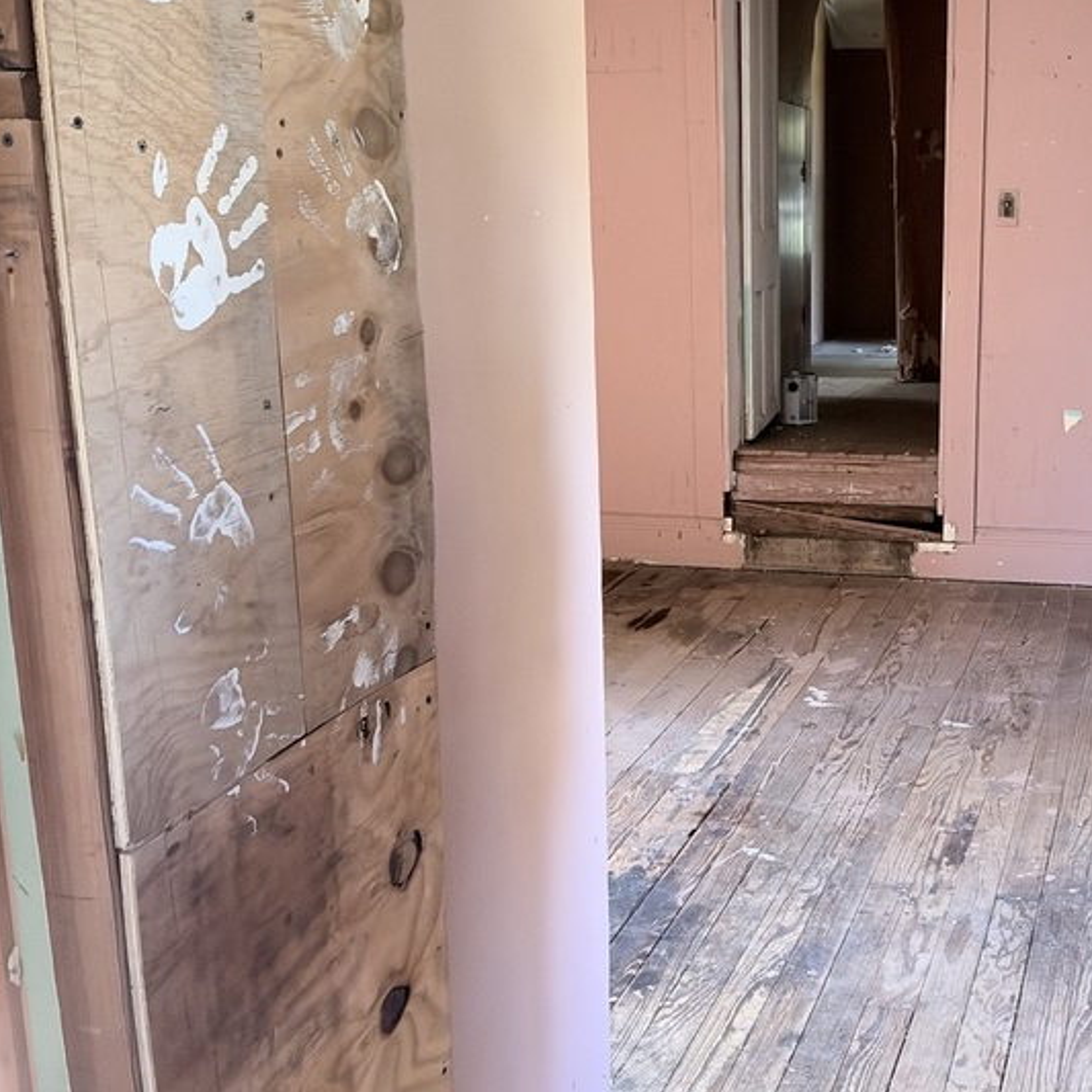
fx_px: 1535
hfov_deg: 38.1
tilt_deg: -12.6
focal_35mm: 43
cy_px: 529
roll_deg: -0.7
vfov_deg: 39.2
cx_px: 826
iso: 1000
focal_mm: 6.93
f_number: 4
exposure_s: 1/30
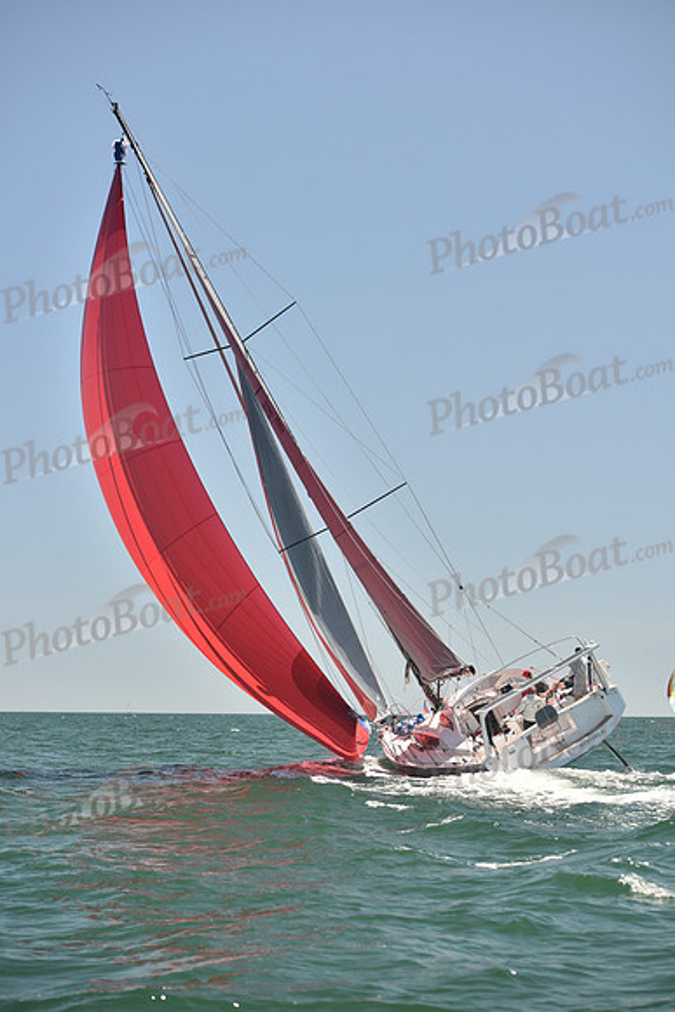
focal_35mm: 70
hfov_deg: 19.5
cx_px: 338
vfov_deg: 28.8
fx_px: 1967
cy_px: 506
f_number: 4.5
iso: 250
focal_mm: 70
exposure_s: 1/800
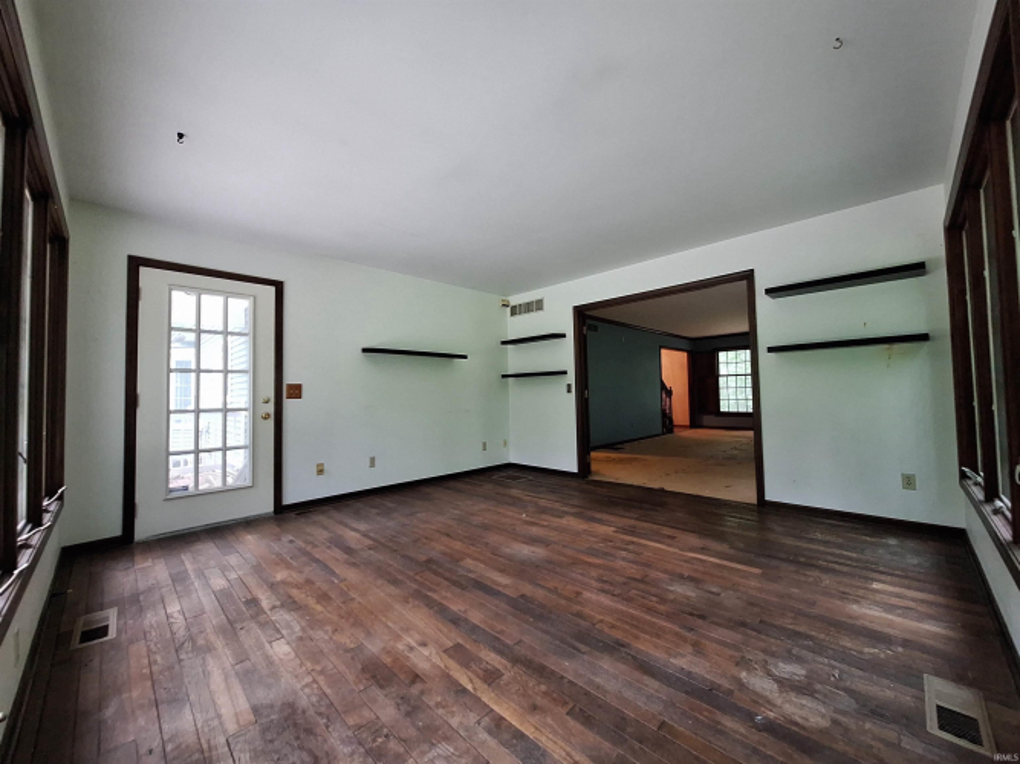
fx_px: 383
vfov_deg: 89.9
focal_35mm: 13
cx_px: 510
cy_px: 382
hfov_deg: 106.2
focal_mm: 1.74
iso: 500
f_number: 2.2
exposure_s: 1/24
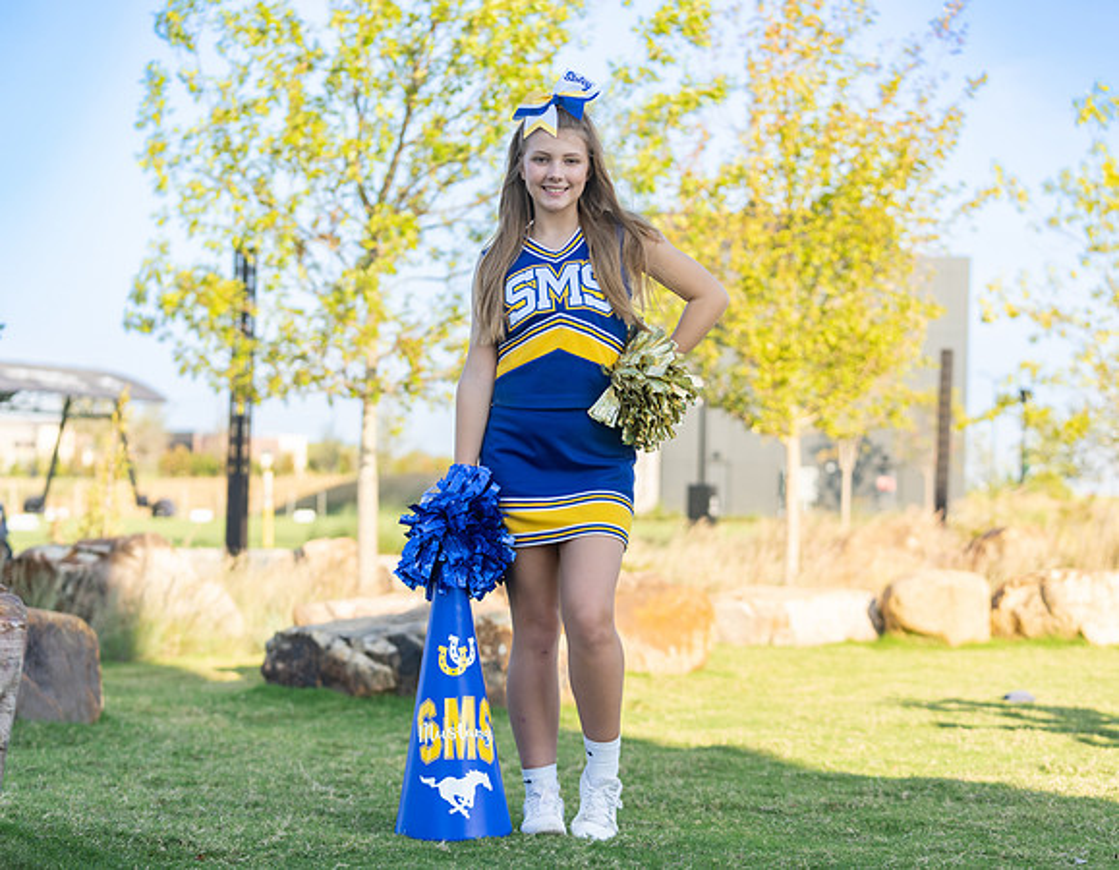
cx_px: 559
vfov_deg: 19.2
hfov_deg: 24.6
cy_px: 435
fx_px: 2567
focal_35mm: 78
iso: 100
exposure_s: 1/400
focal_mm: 70
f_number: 3.2
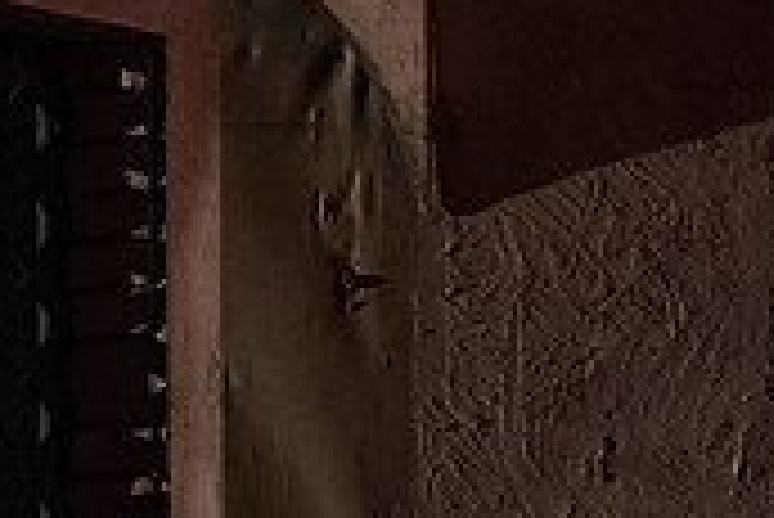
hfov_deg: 3.1
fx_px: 14481
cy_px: 813
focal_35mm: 673
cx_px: 270
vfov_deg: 2.0
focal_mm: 200
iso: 3200
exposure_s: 1/250
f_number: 7.1
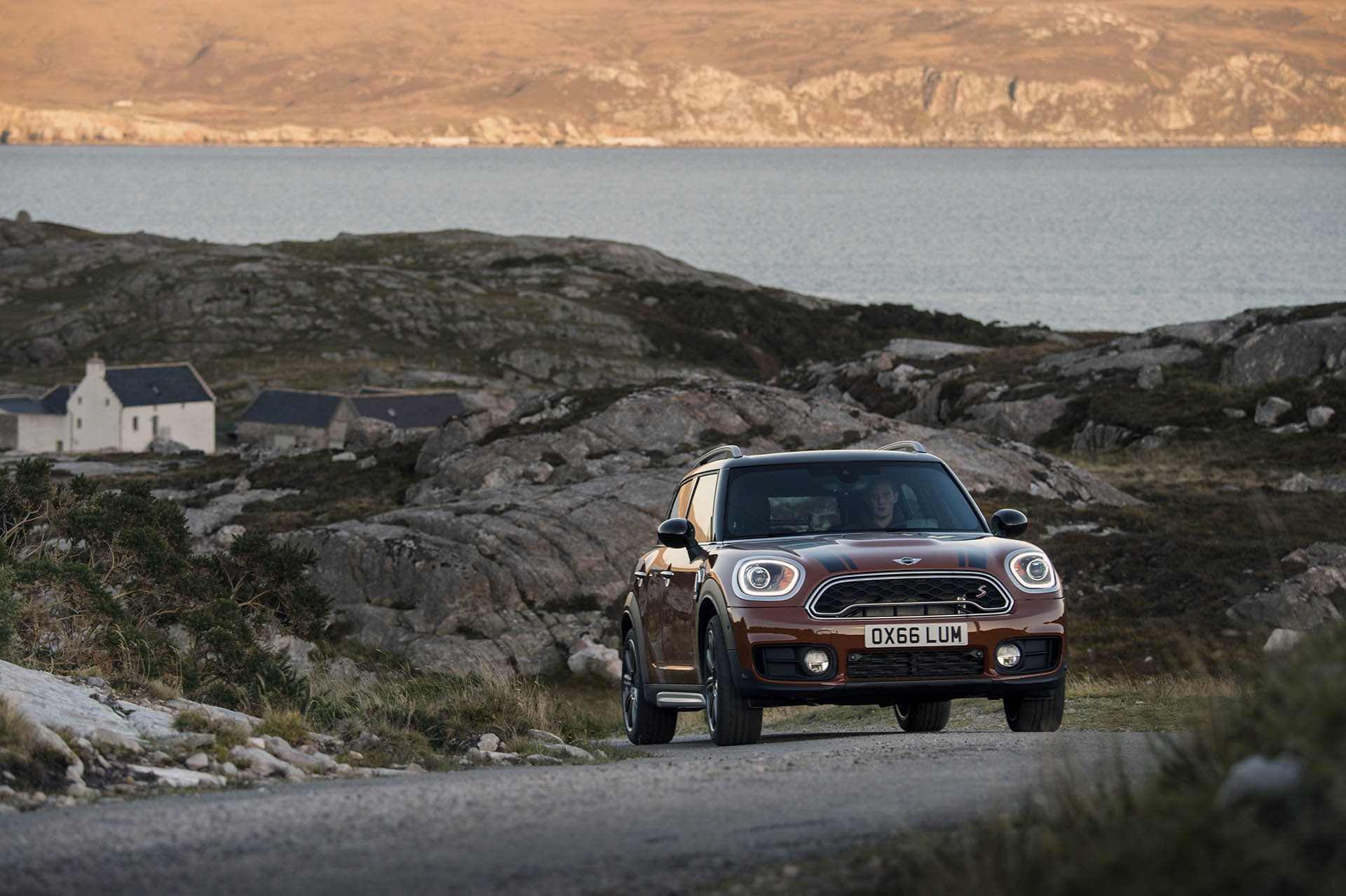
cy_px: 448
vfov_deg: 10.1
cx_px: 673
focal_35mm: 135
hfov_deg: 15.2
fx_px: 5045
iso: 400
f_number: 5.6
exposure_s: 1/320
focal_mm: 135
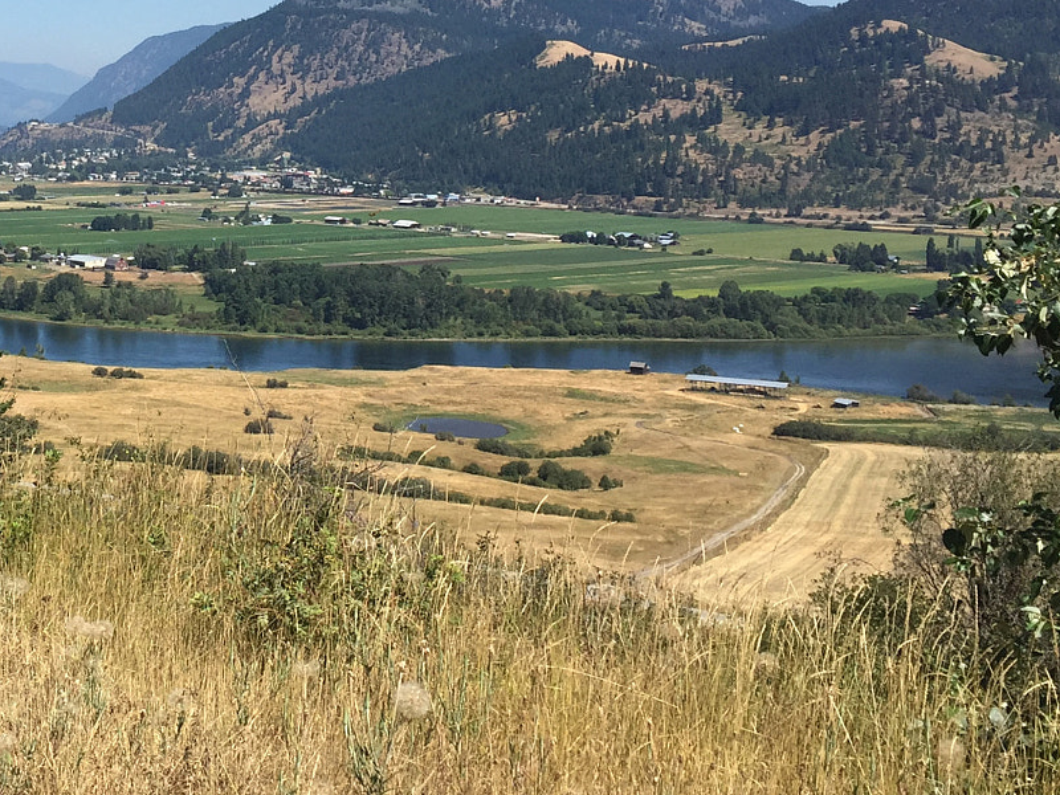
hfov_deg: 31.8
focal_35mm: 58
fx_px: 1776
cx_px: 125
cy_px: 201
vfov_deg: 25.0
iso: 32
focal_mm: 4.15
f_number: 2.2
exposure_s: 1/2083
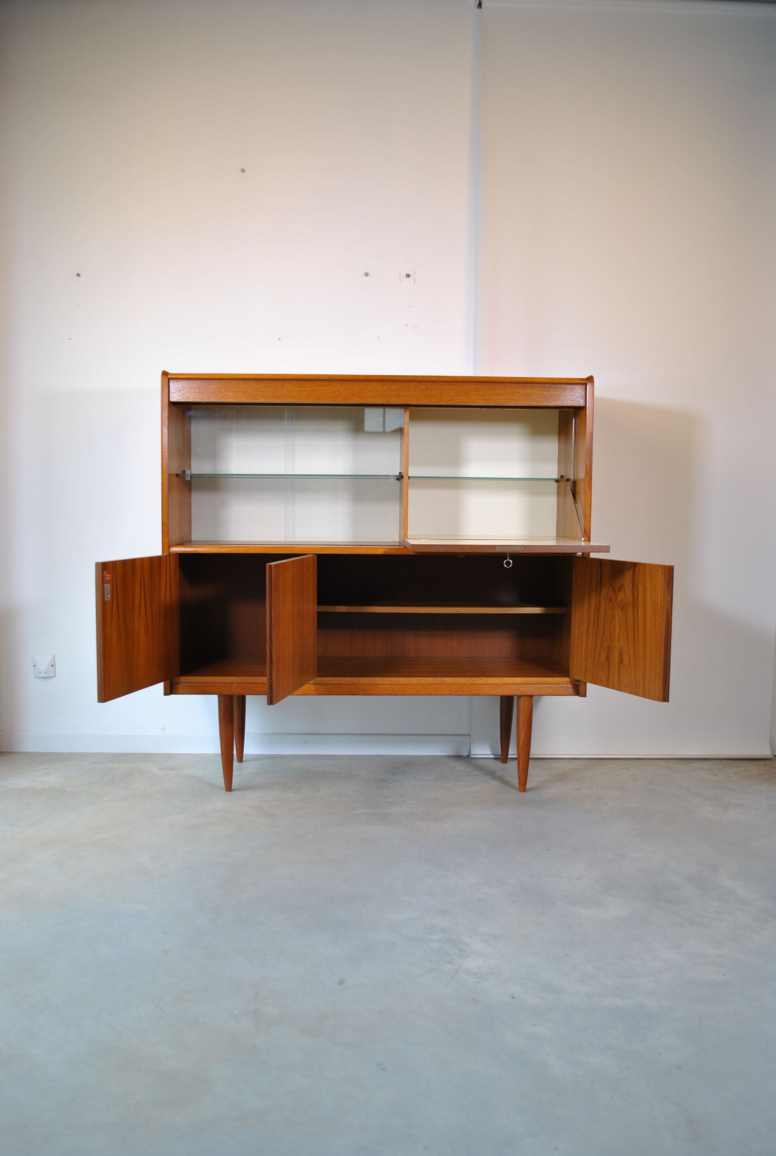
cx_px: 388
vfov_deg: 61.8
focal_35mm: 30
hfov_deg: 43.8
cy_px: 578
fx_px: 965
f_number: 4.5
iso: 200
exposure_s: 1/50
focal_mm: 20
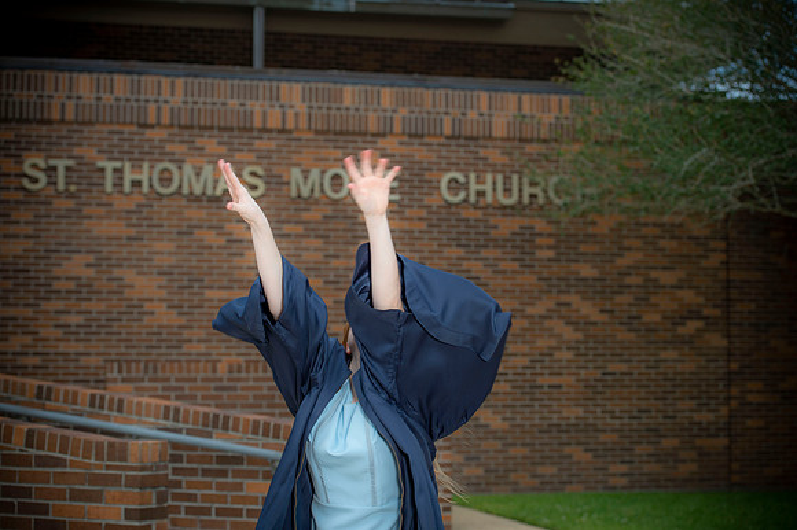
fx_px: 1659
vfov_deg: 18.2
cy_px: 265
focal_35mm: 75
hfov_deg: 27.0
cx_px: 398
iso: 80
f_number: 5
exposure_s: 1/250
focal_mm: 75
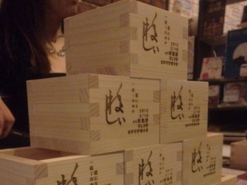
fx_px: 335
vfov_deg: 29.7
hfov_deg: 40.4
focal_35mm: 47
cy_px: 164
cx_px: 124
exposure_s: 1/15
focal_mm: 4.28
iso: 800
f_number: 2.4
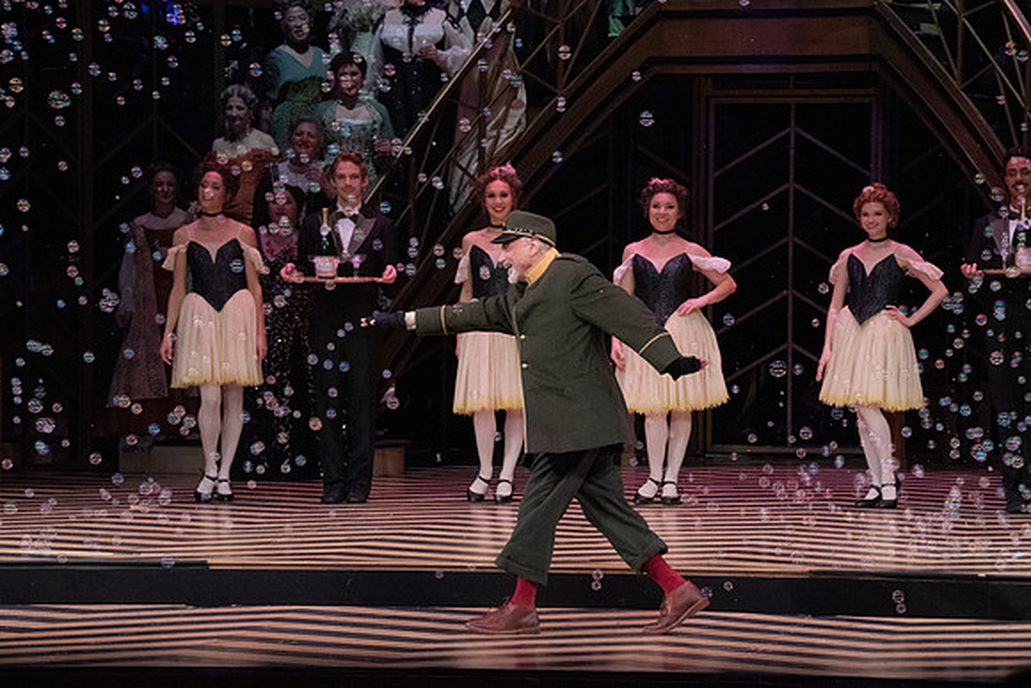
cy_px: 344
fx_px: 5127
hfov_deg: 11.5
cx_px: 516
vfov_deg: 7.7
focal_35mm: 179
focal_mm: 179
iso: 12800
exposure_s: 1/400
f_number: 18
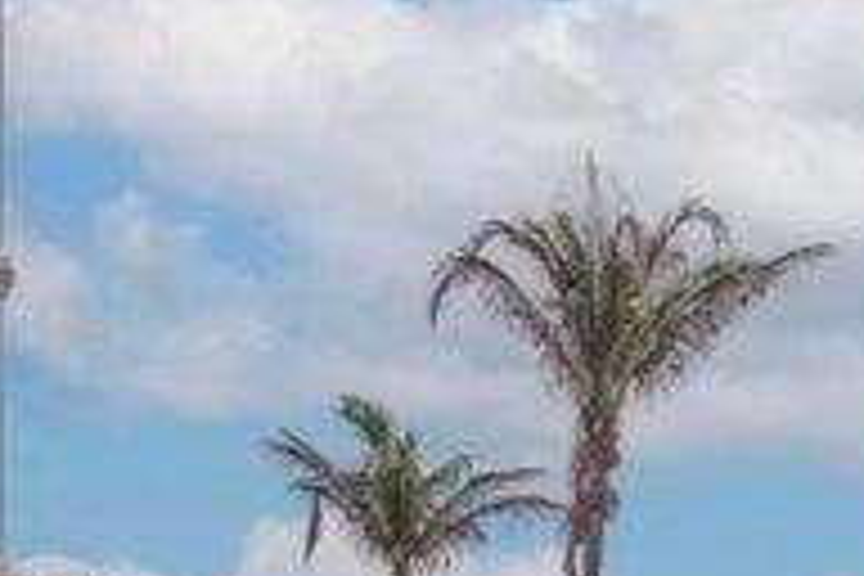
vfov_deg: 20.6
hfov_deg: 32.3
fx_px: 1485
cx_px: 536
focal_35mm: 62
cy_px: 680
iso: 110
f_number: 8
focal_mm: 11
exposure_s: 1/500
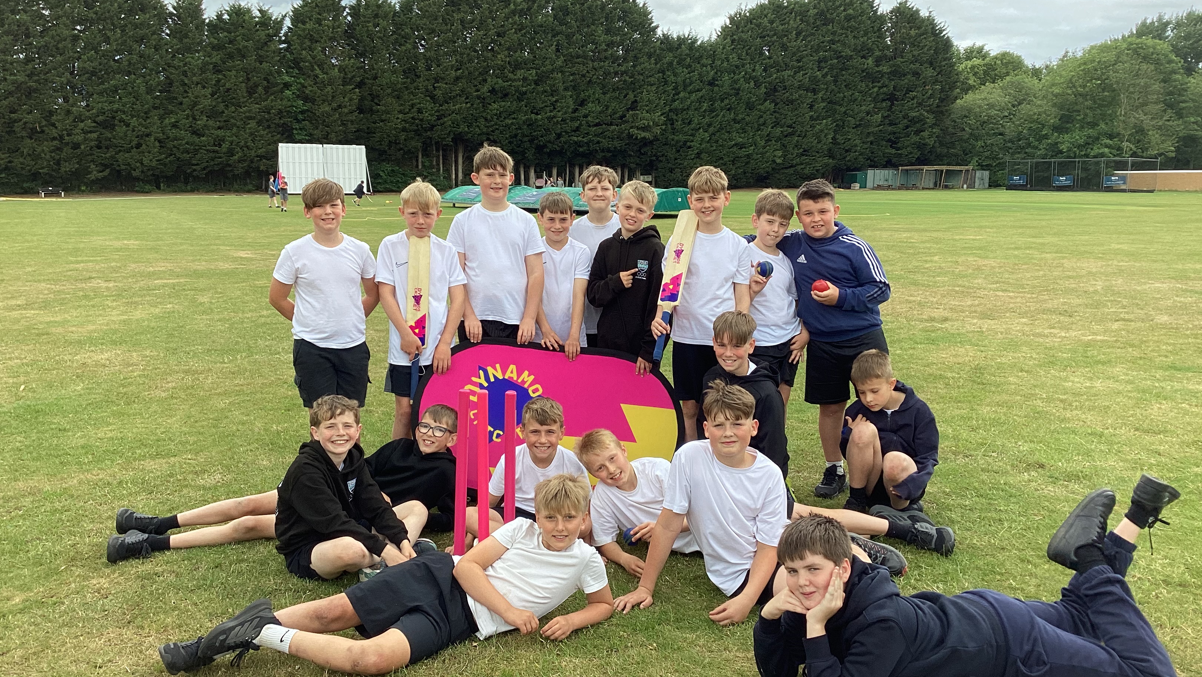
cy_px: 337
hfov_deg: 58.0
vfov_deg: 34.7
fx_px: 1084
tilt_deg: -9.7
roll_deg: +0.2
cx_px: 599
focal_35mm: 34
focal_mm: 3.3
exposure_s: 1/299
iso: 25
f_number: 2.4
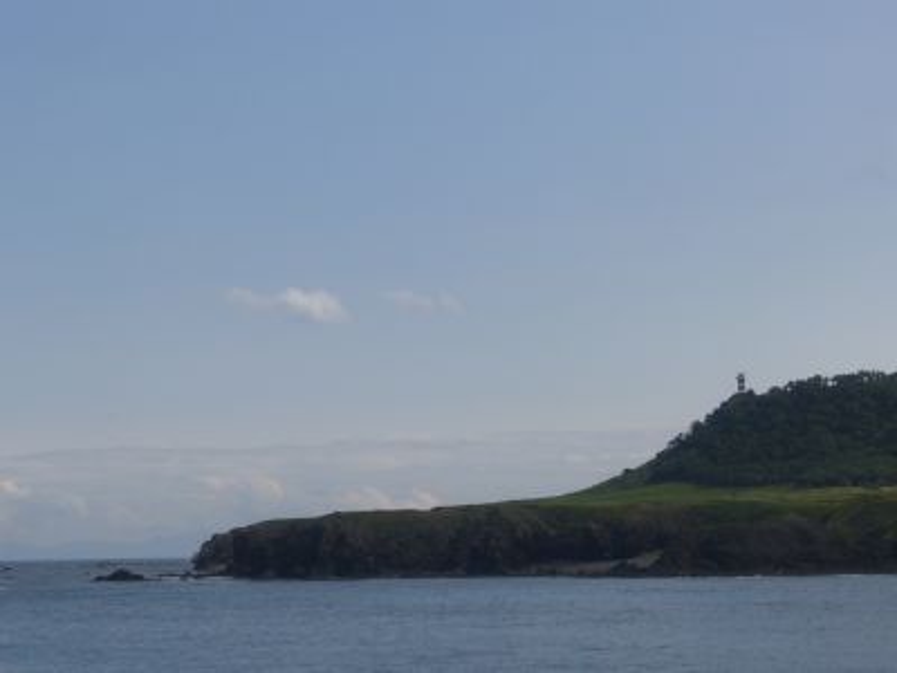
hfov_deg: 20.2
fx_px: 2514
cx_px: 448
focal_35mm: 97
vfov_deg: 15.2
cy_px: 336
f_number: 9.6
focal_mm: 16.1
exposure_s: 1/320
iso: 80
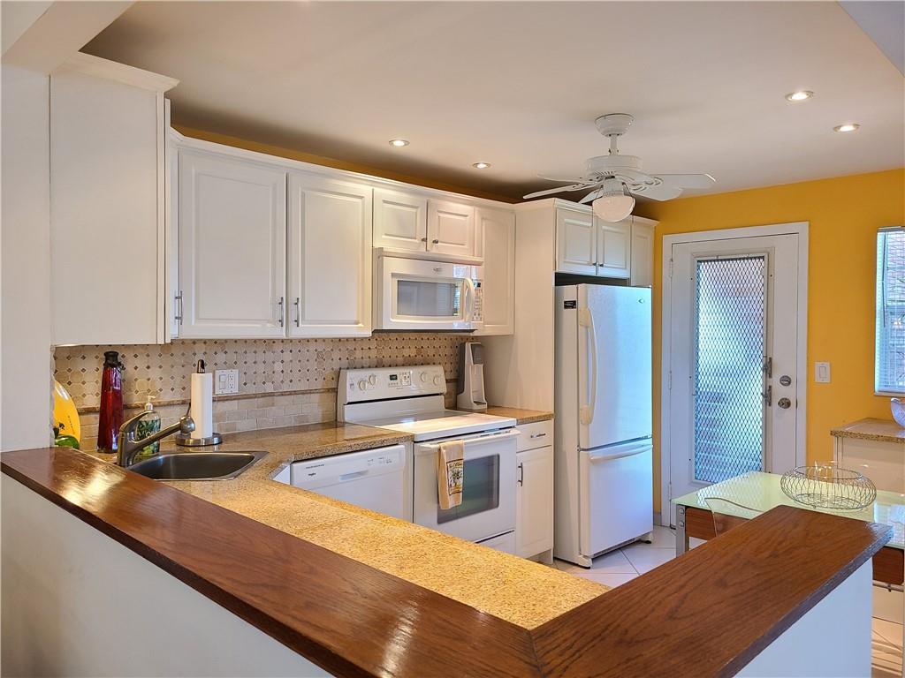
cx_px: 452
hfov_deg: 67.3
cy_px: 339
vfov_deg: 53.1
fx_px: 680
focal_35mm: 26
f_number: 1.8
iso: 200
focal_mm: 5.4
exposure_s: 1/59
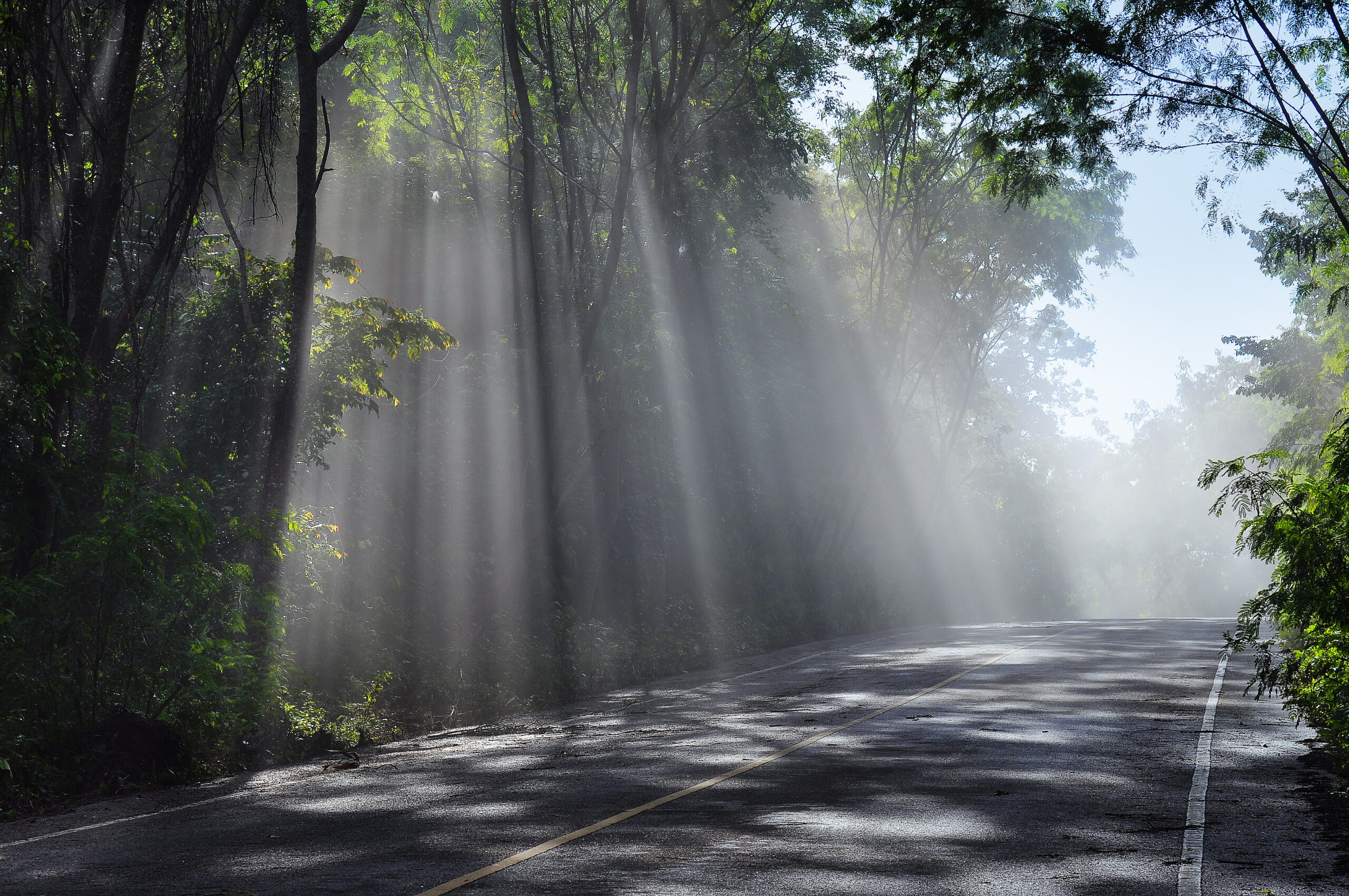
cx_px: 674
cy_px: 448
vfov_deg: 13.0
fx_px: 3930
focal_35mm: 105
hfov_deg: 19.5
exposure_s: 1/200
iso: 100
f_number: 8
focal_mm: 70
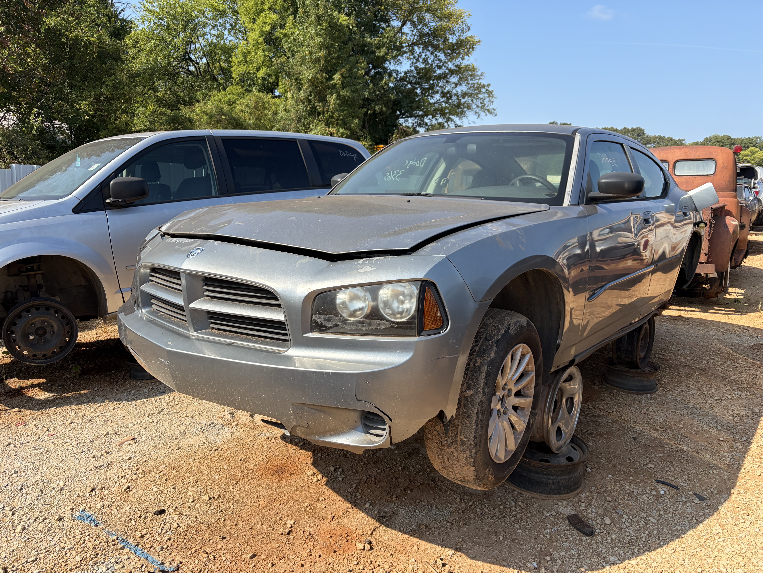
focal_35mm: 26
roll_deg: -1.1
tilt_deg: -8.5
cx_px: 382
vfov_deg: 53.1
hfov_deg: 67.3
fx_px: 573
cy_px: 286
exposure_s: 1/2639
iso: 50
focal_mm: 5.96
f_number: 1.6
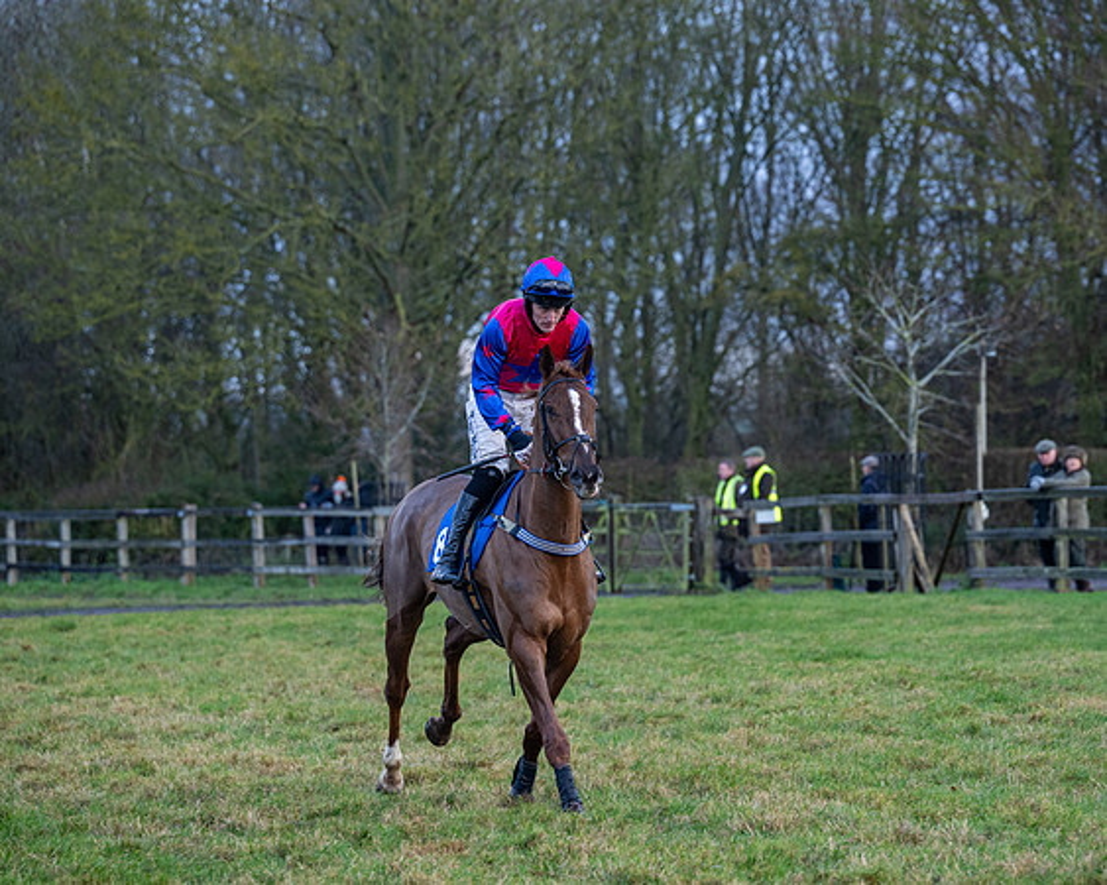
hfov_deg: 12.7
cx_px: 573
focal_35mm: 152
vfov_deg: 10.2
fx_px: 4979
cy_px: 442
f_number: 4
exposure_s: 1/500
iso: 800
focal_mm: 135
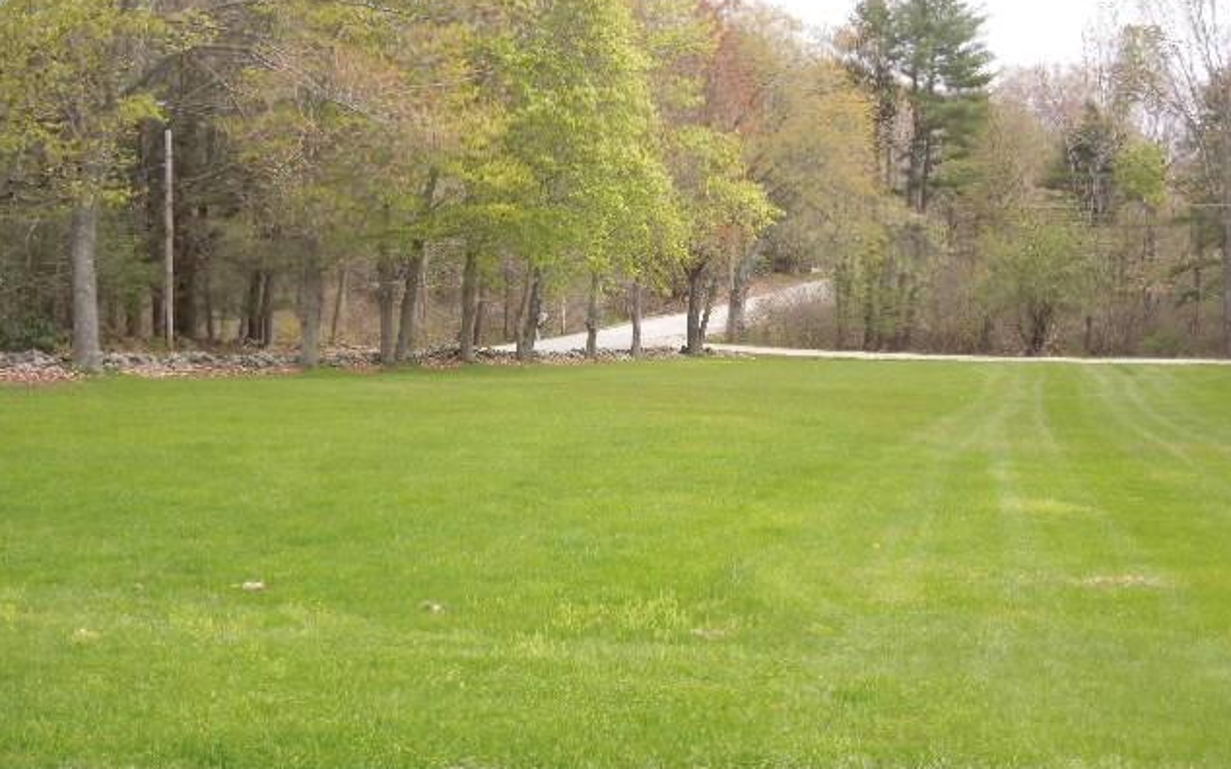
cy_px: 381
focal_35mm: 46
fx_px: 1543
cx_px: 616
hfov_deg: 43.5
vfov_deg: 28.0
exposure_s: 1/250
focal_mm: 7.8
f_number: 3.9
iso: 100
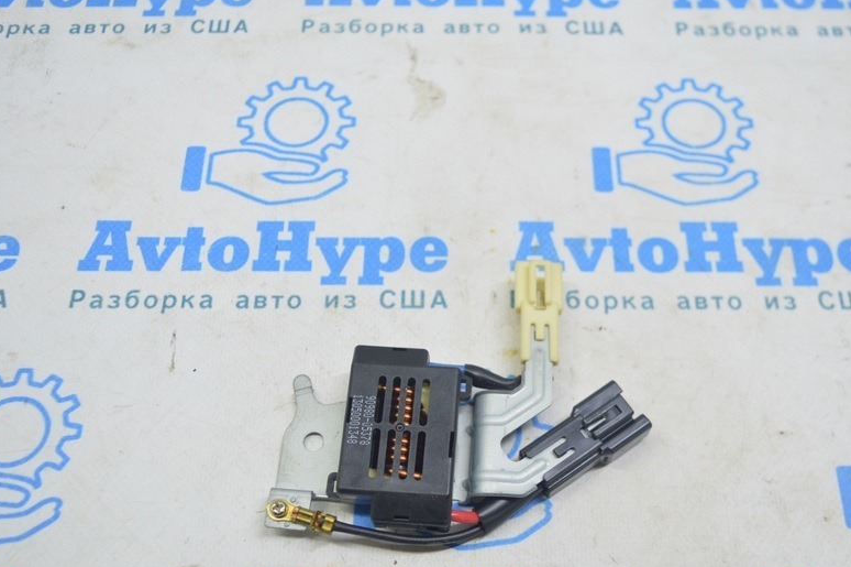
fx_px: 984
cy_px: 337
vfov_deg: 32.0
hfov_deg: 46.7
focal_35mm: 42
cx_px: 450
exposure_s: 1/40
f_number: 3.8
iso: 400
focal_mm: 21
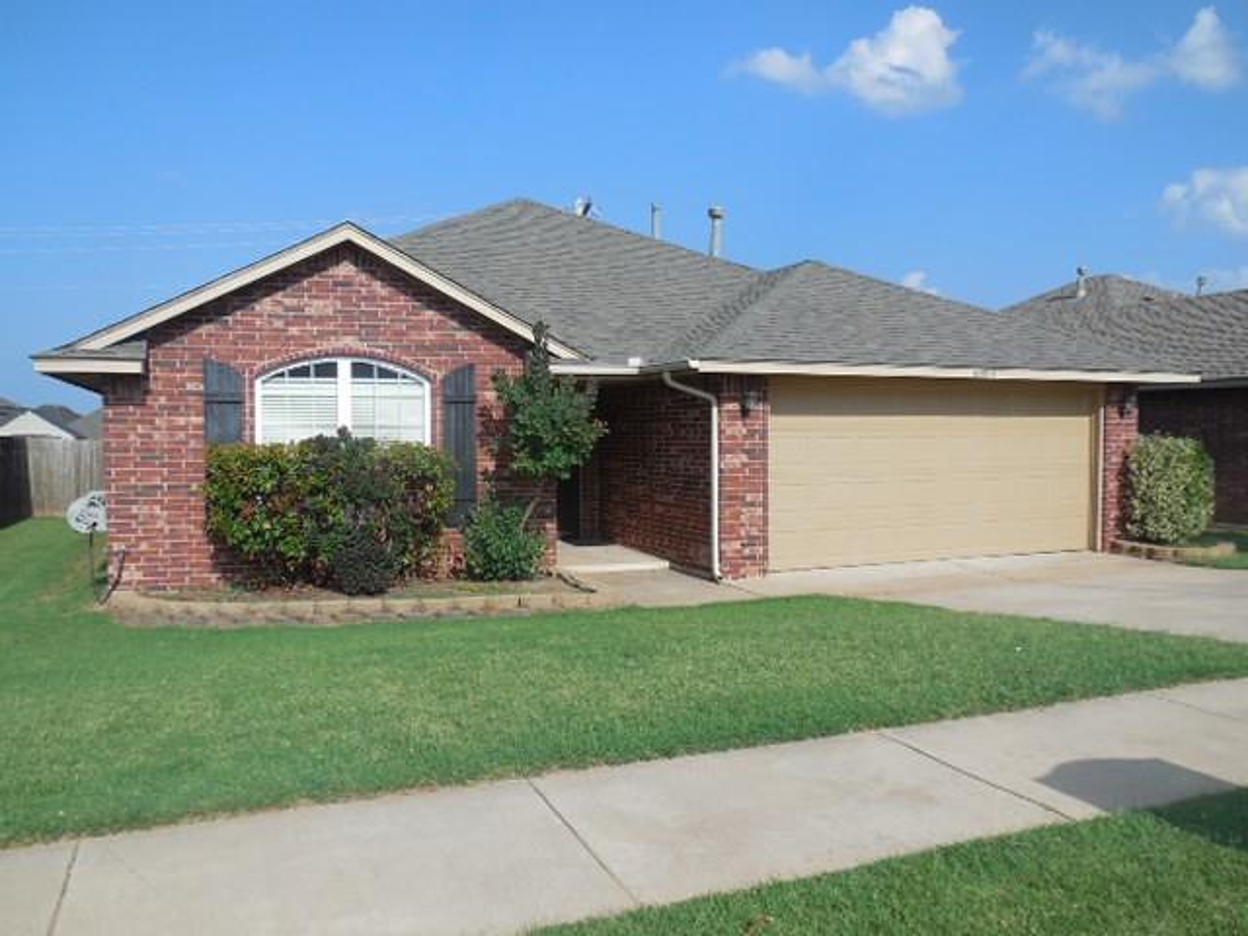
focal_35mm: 30
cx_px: 624
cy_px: 468
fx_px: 1082
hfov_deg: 60.0
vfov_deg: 46.8
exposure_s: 1/1600
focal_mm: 5.3
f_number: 3.2
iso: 125
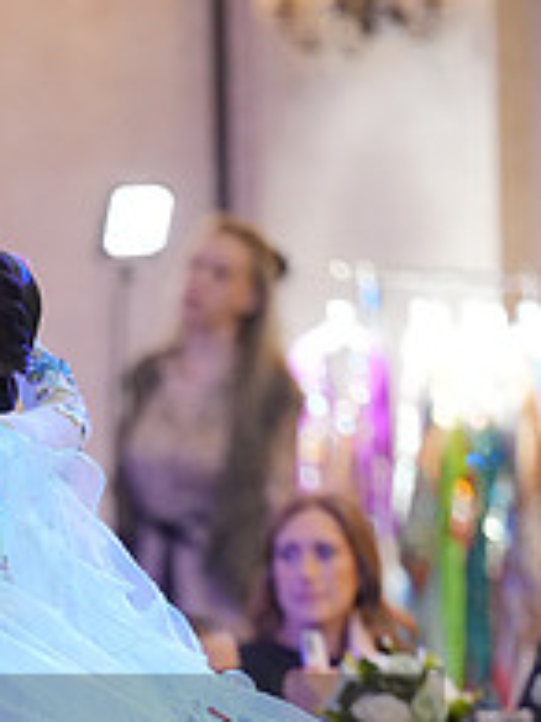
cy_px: 800
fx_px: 8490
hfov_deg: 3.6
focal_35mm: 407
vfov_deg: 4.9
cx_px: -65
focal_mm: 142
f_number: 2
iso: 6400
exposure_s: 1/500
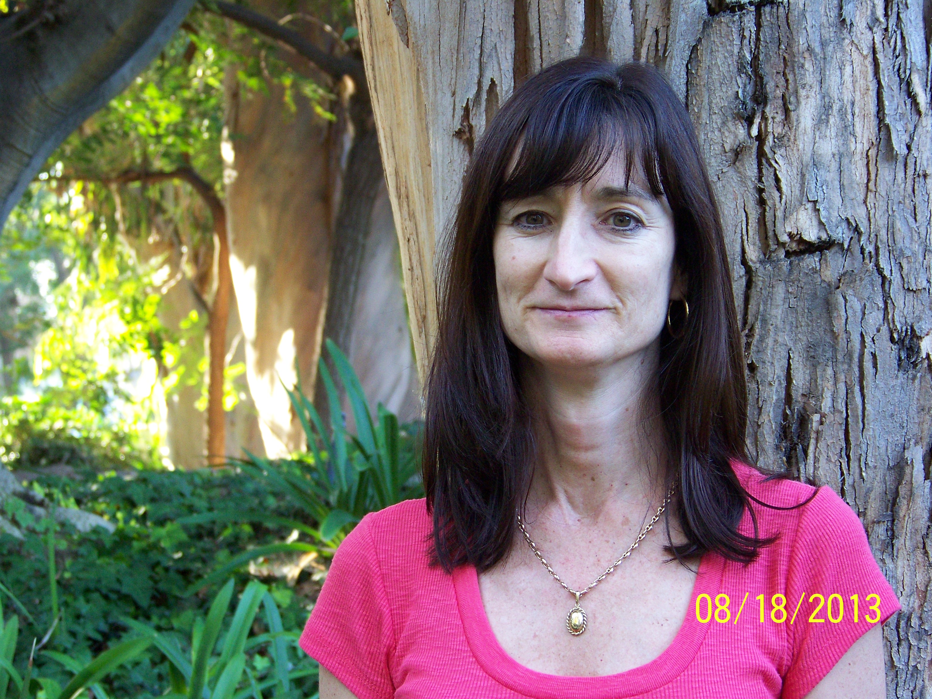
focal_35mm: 106
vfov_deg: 14.0
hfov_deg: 18.5
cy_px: 350
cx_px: 466
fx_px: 2854
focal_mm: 17.6
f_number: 3.2
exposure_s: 1/40
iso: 160
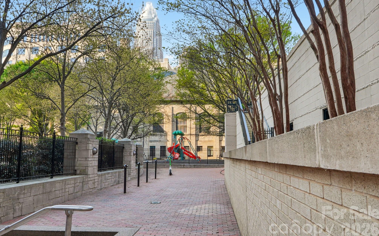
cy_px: 115
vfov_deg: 40.6
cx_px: 190
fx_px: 320
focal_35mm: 31
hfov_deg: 61.2
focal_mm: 20
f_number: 8
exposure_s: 1/30
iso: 100
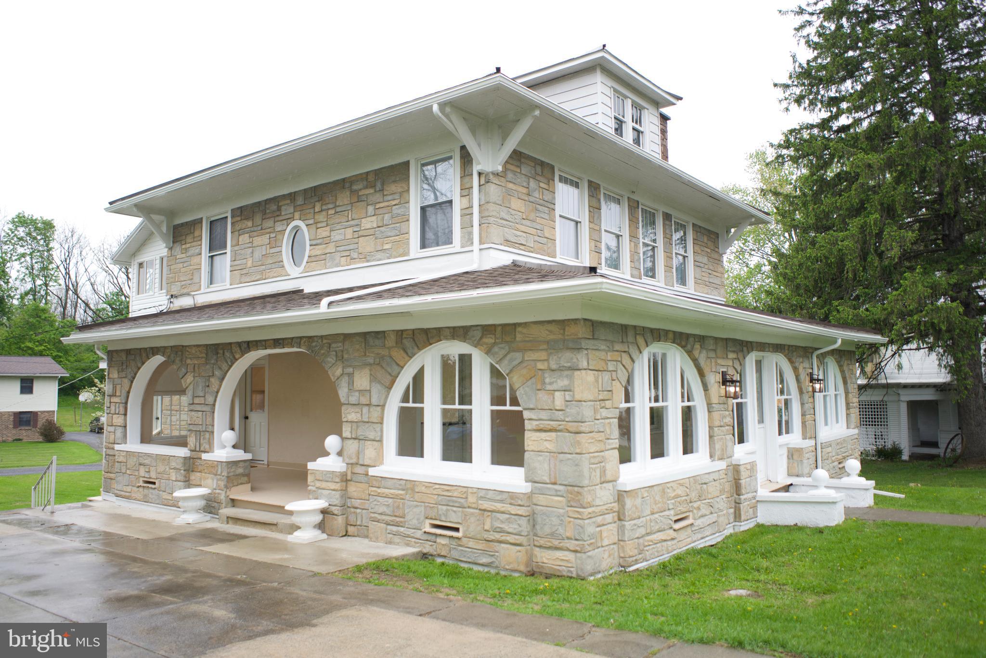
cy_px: 329
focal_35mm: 28
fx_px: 767
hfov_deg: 65.5
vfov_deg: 46.4
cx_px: 493
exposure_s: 1/250
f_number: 2
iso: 64
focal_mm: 28
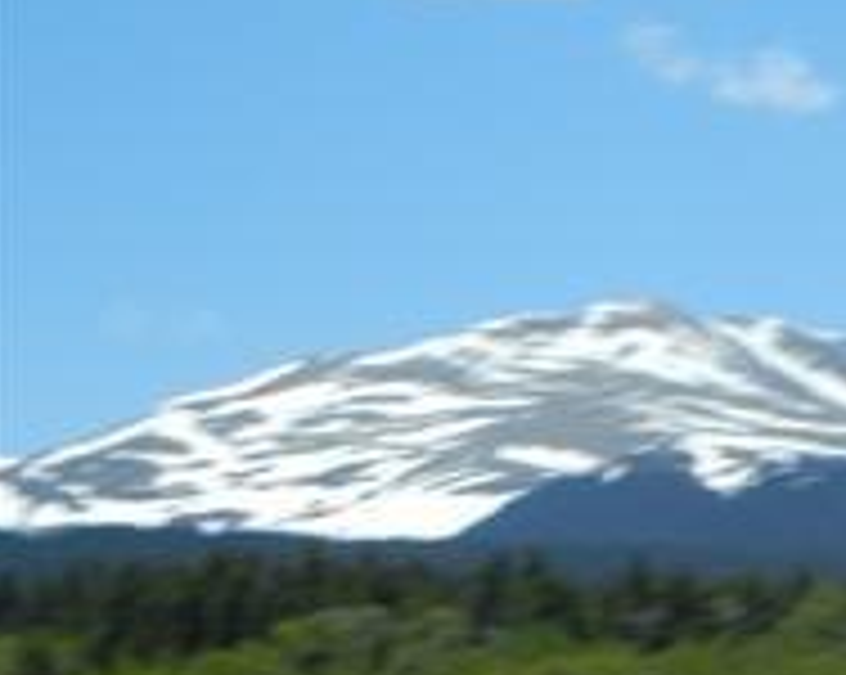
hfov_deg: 7.4
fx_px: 6403
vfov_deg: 6.0
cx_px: 1431
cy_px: 778
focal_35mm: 256
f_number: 8.6
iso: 160
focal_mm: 13.9
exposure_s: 1/347
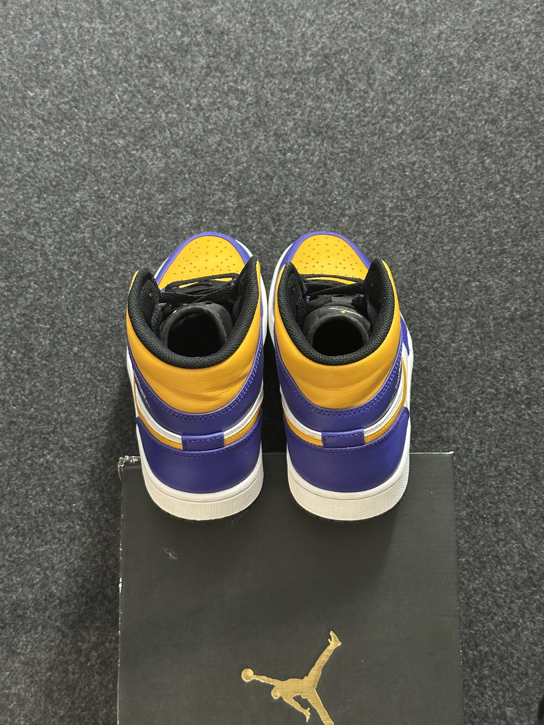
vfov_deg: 39.7
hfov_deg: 30.3
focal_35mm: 48
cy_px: 362
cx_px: 272
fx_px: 1006
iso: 500
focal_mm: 6.86
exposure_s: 1/30
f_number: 1.78
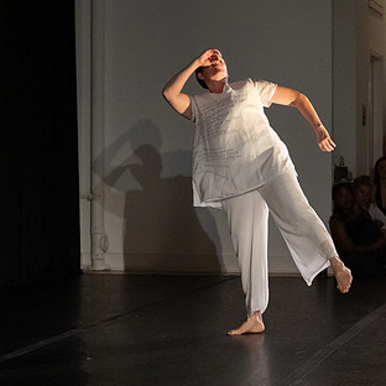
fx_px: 1413
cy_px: 187
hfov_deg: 15.5
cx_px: 304
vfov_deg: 15.6
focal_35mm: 112
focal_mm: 53
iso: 6400
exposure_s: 1/500
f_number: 4.5
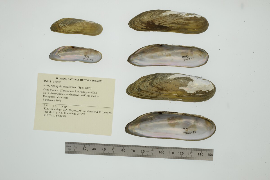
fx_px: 450
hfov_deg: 33.4
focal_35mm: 60
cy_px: 90
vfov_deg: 22.6
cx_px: 135
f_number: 32
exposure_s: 1/13
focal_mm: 60
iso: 100
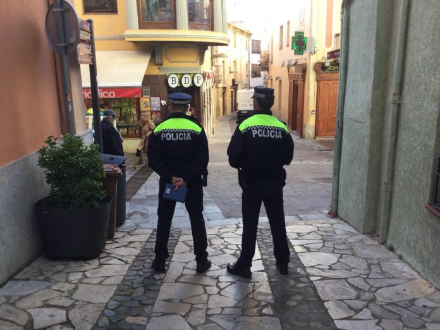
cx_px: 220
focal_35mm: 31
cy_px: 165
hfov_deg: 58.4
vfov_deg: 45.4
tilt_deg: -15.3
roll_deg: +0.8
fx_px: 394
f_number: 2.4
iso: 40
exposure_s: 1/100
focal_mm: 3.3
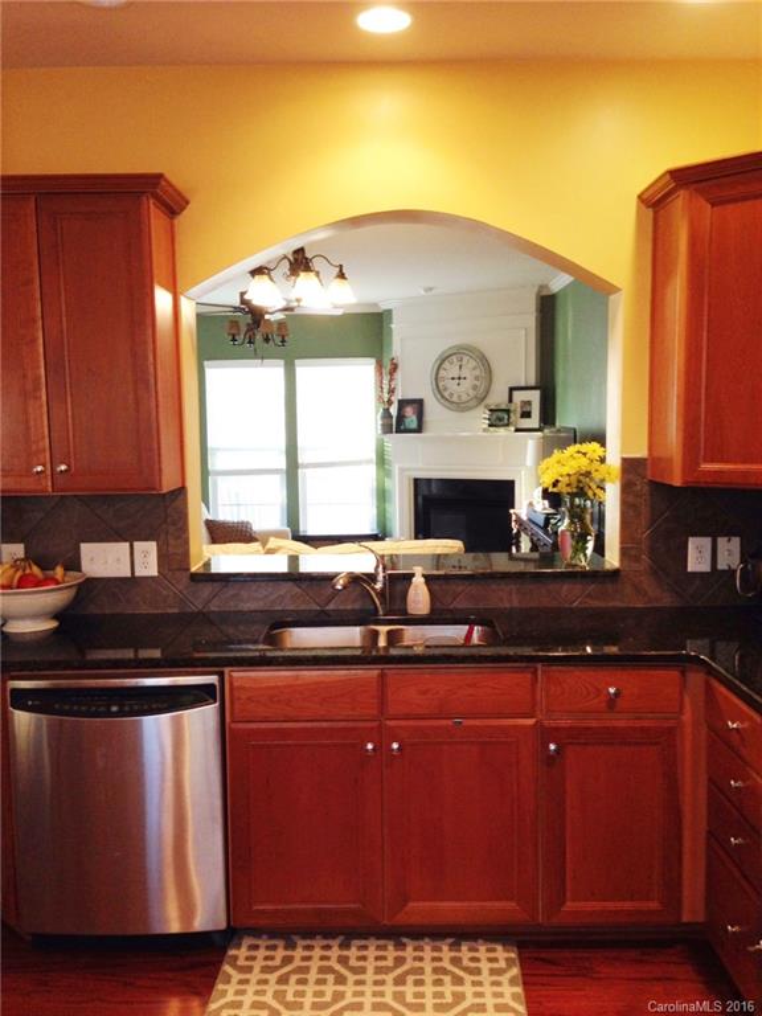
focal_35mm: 33
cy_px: 508
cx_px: 381
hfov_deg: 42.9
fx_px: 969
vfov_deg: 55.4
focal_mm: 4.12
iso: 80
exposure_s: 1/20
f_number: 2.4
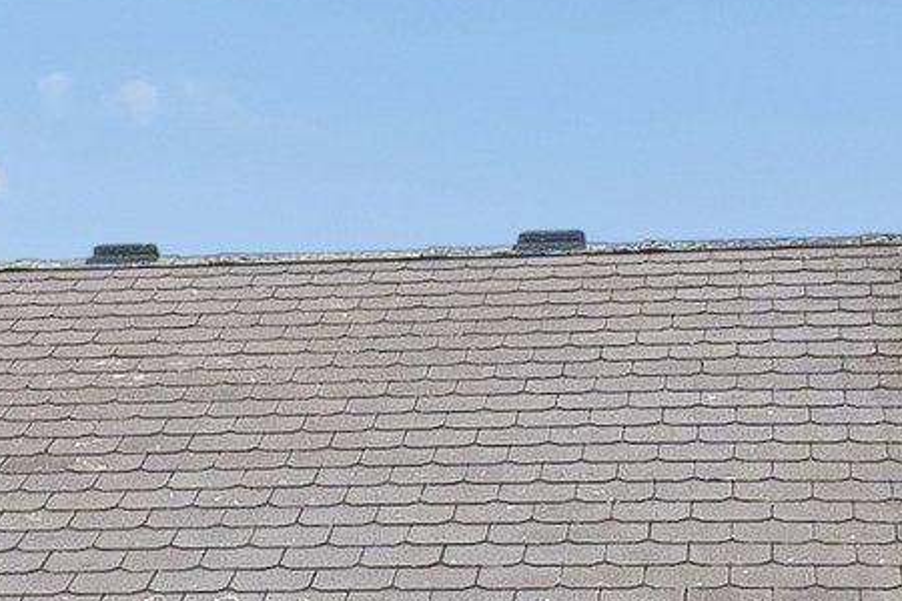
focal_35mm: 120
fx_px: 3006
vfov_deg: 9.9
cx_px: 128
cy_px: 1492
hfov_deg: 16.9
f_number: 10
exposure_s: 1/400
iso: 400
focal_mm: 12
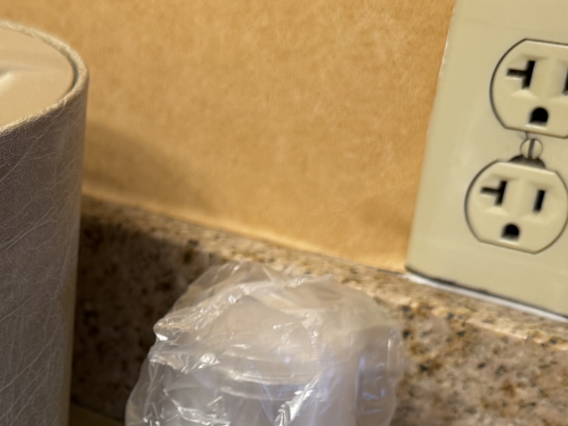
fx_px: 1100
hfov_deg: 27.3
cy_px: 494
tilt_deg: -34.7
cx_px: -3
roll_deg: +0.1
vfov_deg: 20.7
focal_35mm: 67
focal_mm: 6.76
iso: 100
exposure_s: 1/60
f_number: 1.78
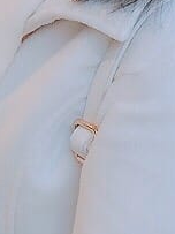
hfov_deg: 4.1
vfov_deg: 5.5
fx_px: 2429
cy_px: 104
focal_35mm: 360
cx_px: 88
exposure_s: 1/100
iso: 25
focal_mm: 6.6
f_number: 2.8
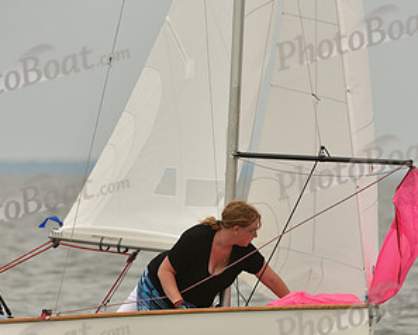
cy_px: 257
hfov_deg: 3.4
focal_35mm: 568
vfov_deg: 2.7
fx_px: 7031
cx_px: 204
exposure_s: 1/2000
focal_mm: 310
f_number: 5.6
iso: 320
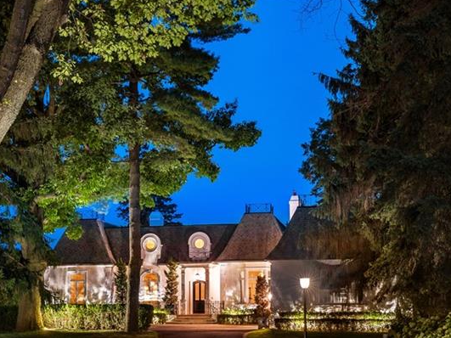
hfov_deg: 30.6
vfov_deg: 22.9
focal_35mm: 63
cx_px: 173
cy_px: 284
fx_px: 821
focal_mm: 23
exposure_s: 30
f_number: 9
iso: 100
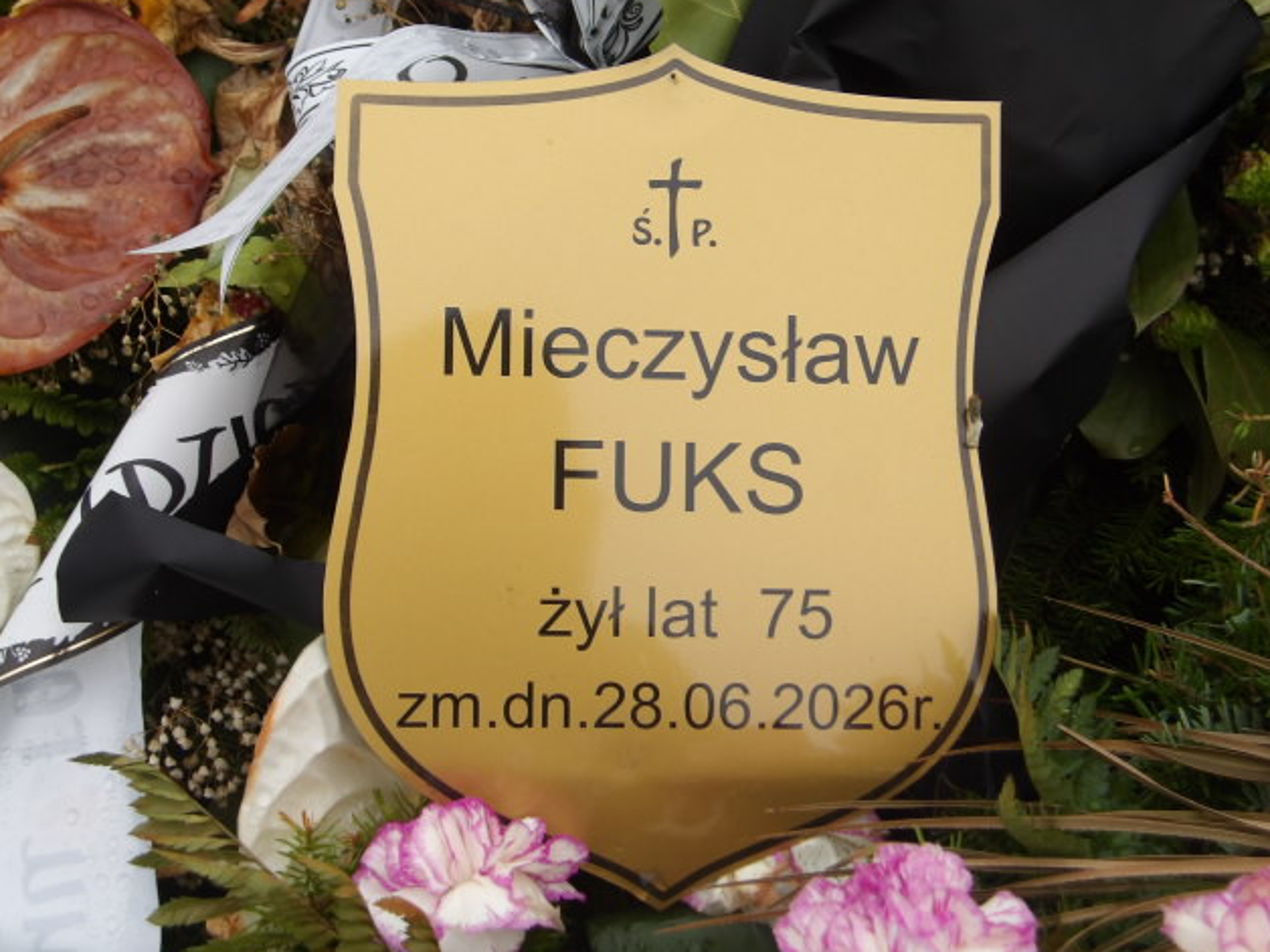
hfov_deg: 35.5
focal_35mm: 54
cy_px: 475
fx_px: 1981
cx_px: 643
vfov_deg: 27.0
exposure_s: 1/128
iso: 100
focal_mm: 9.4
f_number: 4.2
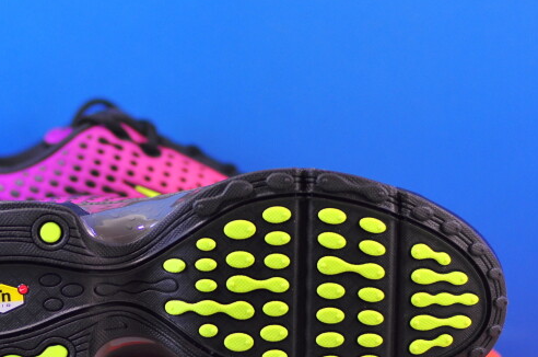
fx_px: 1820
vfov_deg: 11.2
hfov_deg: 16.8
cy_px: 175
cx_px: 157
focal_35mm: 122
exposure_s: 1/320
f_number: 2
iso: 250
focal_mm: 50
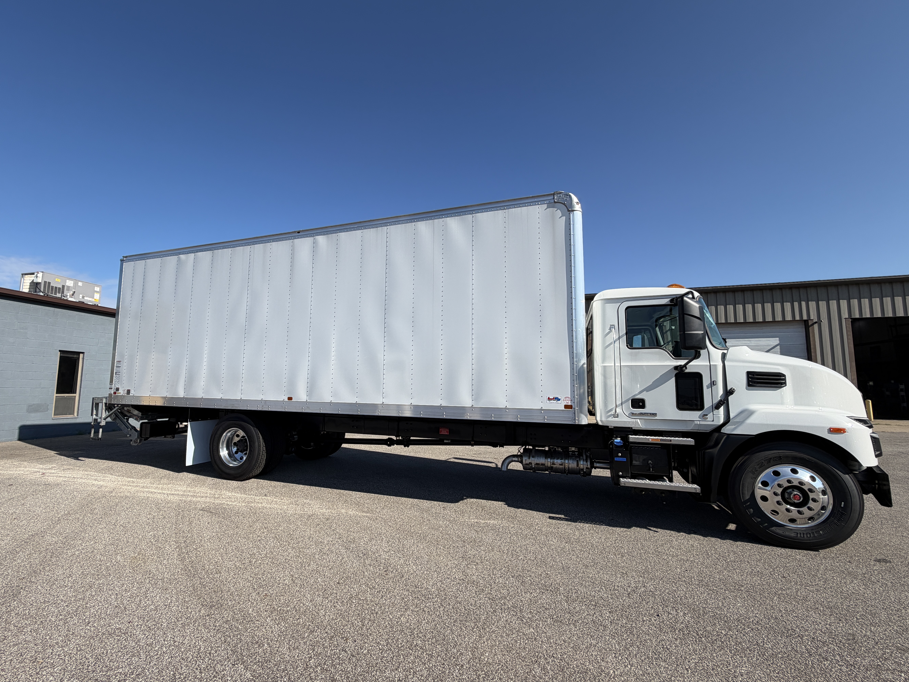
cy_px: 349
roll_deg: -1.0
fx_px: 394
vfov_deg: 81.7
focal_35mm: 15
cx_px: 425
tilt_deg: +6.2
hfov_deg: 98.0
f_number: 2.2
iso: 20
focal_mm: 2.22
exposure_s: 1/809
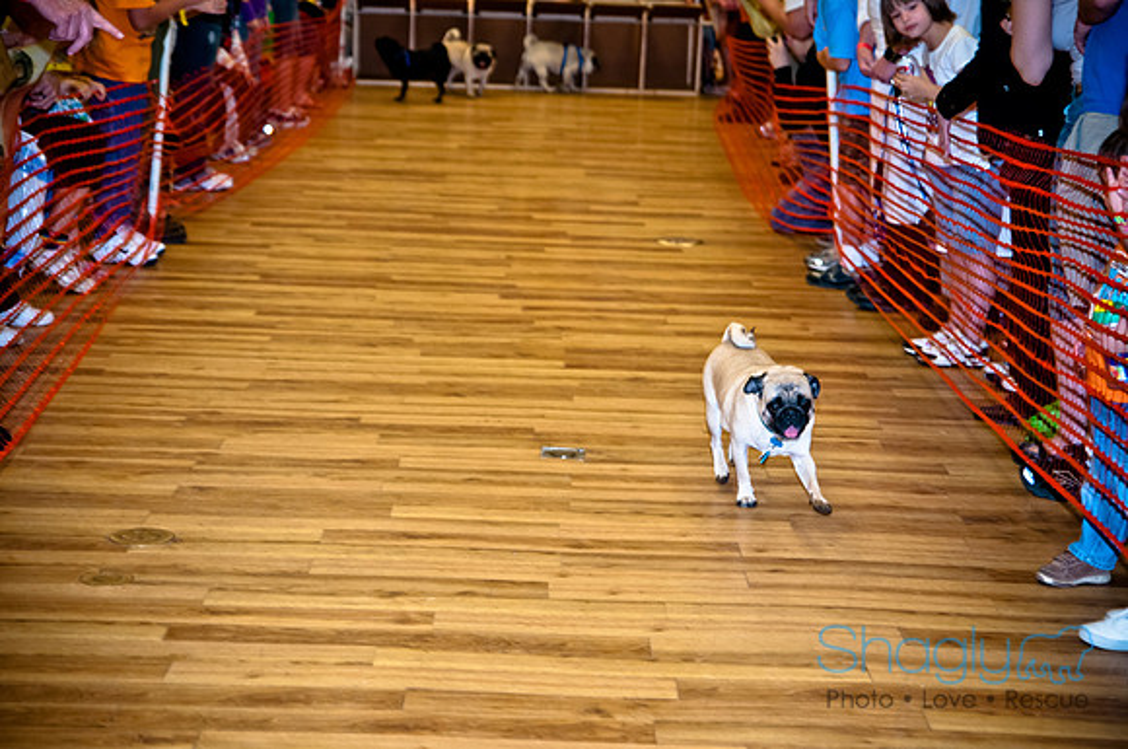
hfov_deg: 27.0
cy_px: 374
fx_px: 2347
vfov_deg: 18.1
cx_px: 564
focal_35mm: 75
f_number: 2.8
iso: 200
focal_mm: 50
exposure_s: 1/60
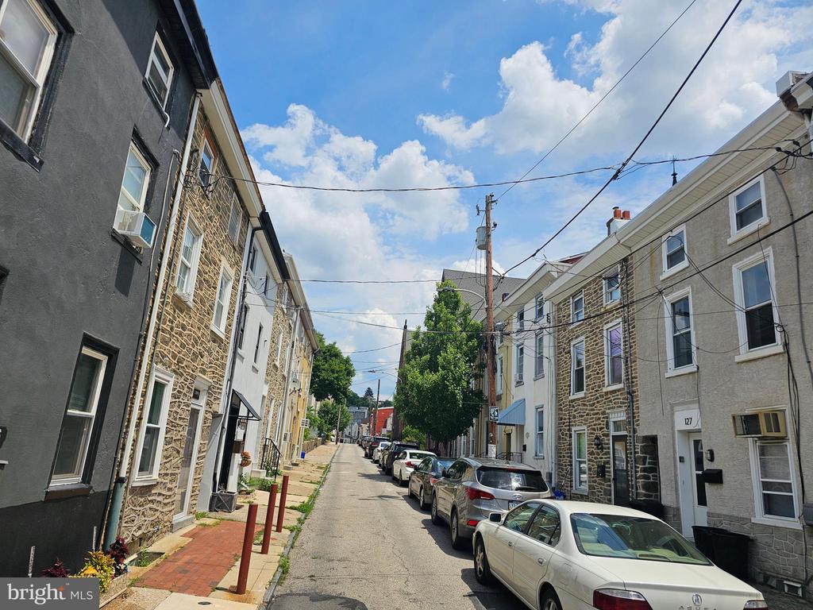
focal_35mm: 23
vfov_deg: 58.9
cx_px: 406
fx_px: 540
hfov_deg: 73.9
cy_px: 305
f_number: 1.7
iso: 10
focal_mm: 6.3
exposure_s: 1/1265
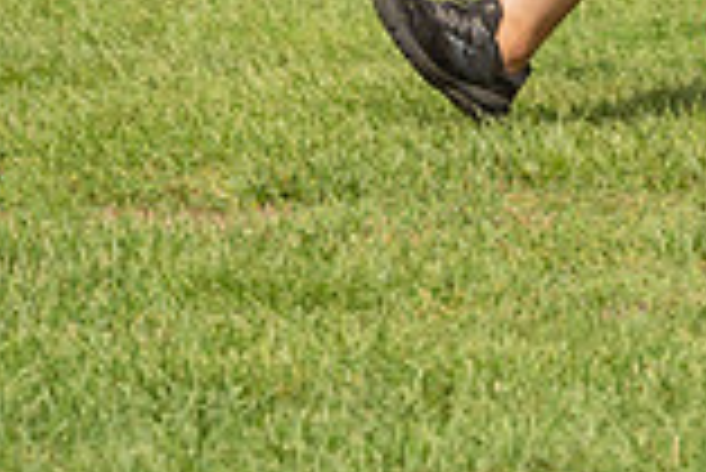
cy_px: -321
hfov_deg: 3.9
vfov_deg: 2.6
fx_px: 10462
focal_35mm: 533
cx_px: 877
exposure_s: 1/2000
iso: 1000
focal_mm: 144
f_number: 6.3
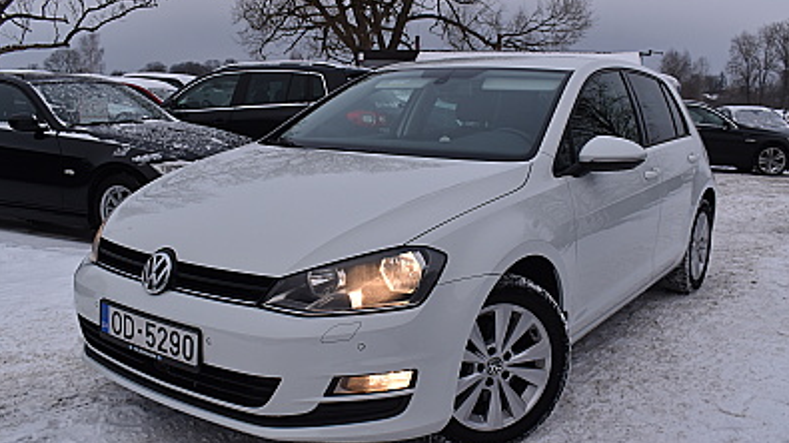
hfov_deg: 56.6
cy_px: 221
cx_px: 394
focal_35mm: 35
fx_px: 732
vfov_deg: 33.7
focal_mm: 22
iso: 400
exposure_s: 1/200
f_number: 8
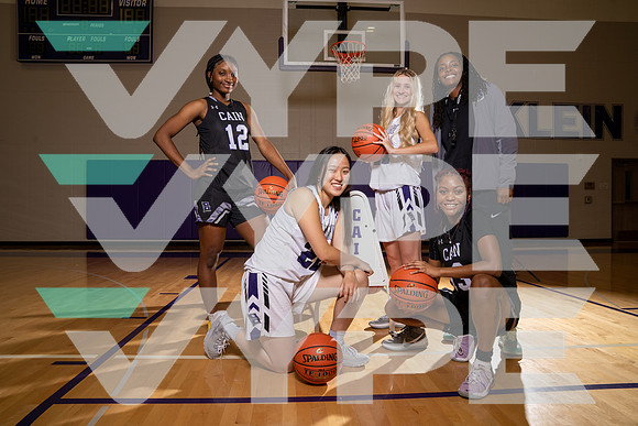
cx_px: 319
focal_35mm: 24
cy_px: 213
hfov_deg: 73.7
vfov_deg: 53.1
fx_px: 426
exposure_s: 1/200
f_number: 8
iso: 320
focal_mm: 24
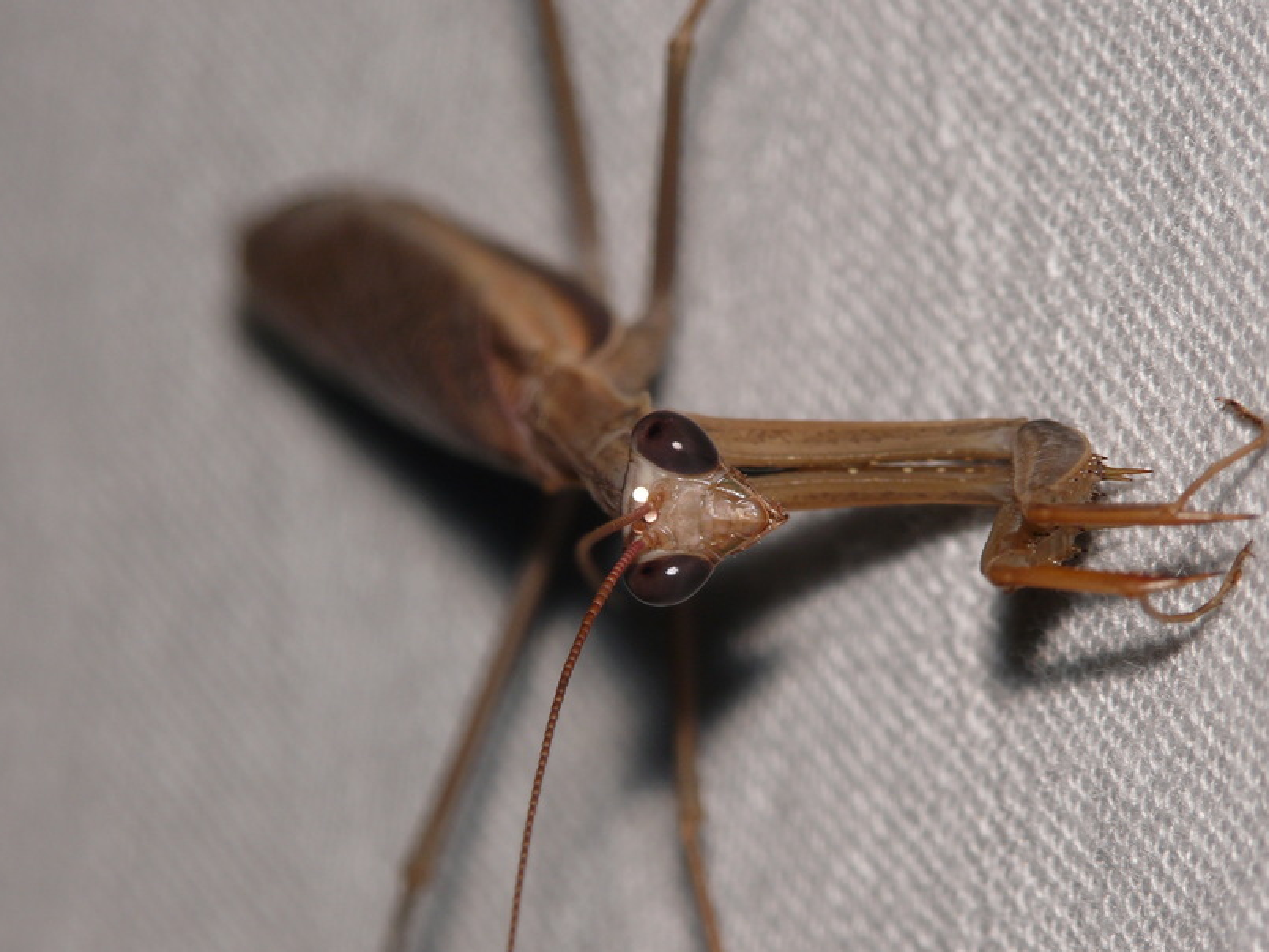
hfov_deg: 4.5
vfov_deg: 3.3
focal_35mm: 445
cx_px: 666
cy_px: 479
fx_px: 16316
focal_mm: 88.8
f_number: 11
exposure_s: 1/640
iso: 100
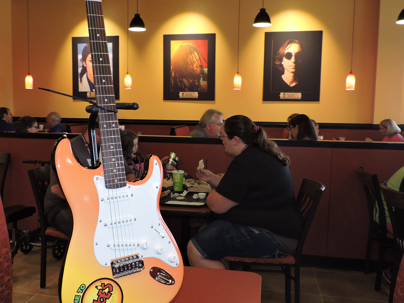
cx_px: 173
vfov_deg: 40.7
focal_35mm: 35
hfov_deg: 52.4
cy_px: 150
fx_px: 408
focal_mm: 4.3
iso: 200
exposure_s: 1/30
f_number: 3
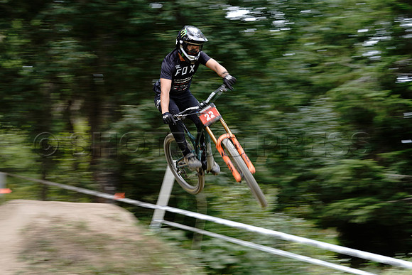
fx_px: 801
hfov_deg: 28.8
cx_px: 206
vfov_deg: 19.5
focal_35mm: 70
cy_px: 138
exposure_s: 1/60
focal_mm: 70
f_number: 5
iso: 50
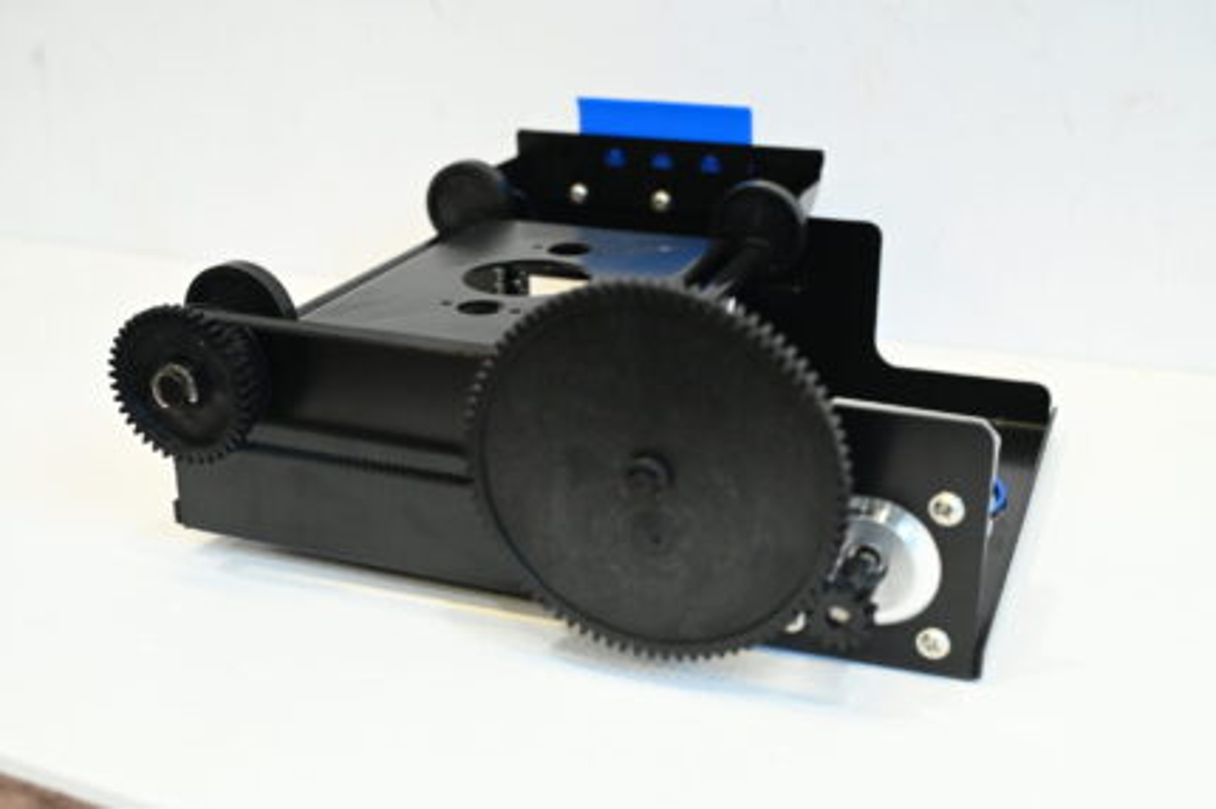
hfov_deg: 46.4
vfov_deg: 31.8
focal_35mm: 42
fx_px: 1418
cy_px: 404
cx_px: 608
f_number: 7.1
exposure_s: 1/125
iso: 6400
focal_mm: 42
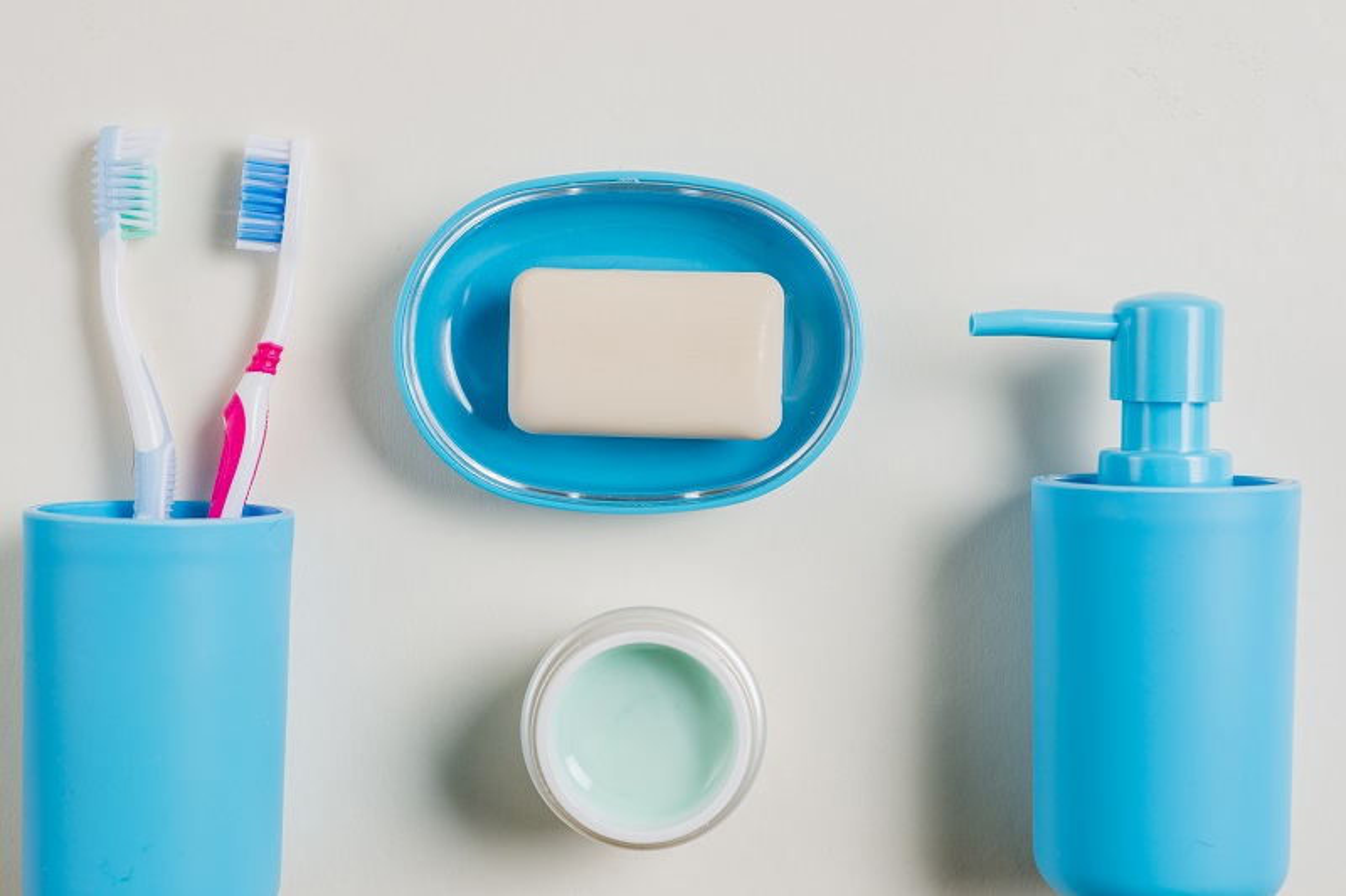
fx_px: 1869
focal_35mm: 50
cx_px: 673
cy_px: 448
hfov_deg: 39.6
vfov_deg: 27.0
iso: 160
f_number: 5.6
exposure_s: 1/160
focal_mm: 50
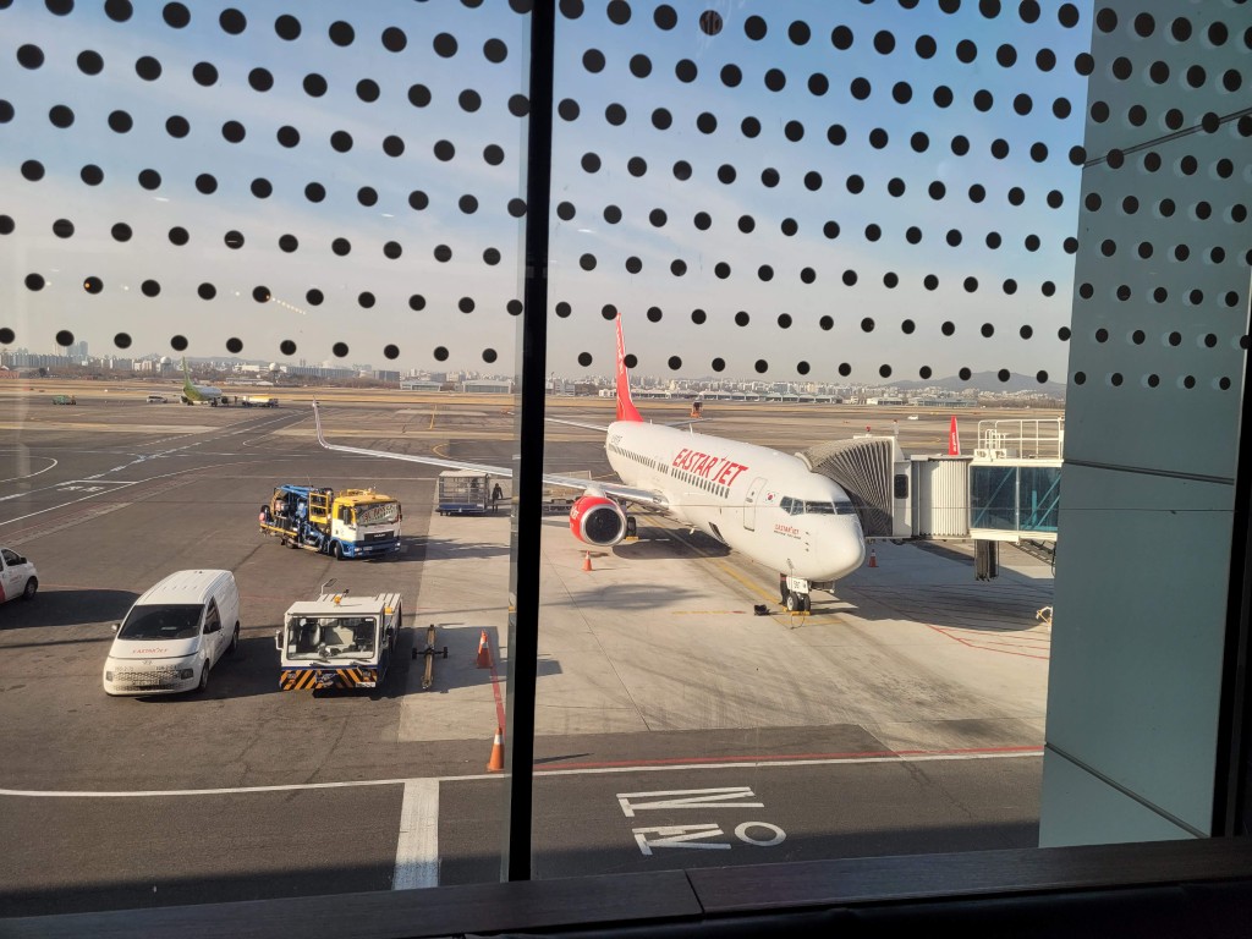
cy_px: 470
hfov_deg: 67.3
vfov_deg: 53.1
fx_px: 940
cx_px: 626
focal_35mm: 26
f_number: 1.8
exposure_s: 1/515
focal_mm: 5.4
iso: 40
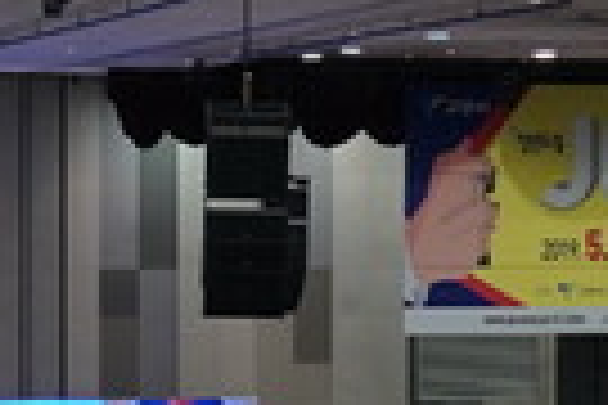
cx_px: -18
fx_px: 2702
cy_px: 270
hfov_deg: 12.7
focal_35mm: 160
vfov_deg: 8.6
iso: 1600
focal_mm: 36
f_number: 4
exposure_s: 1/160
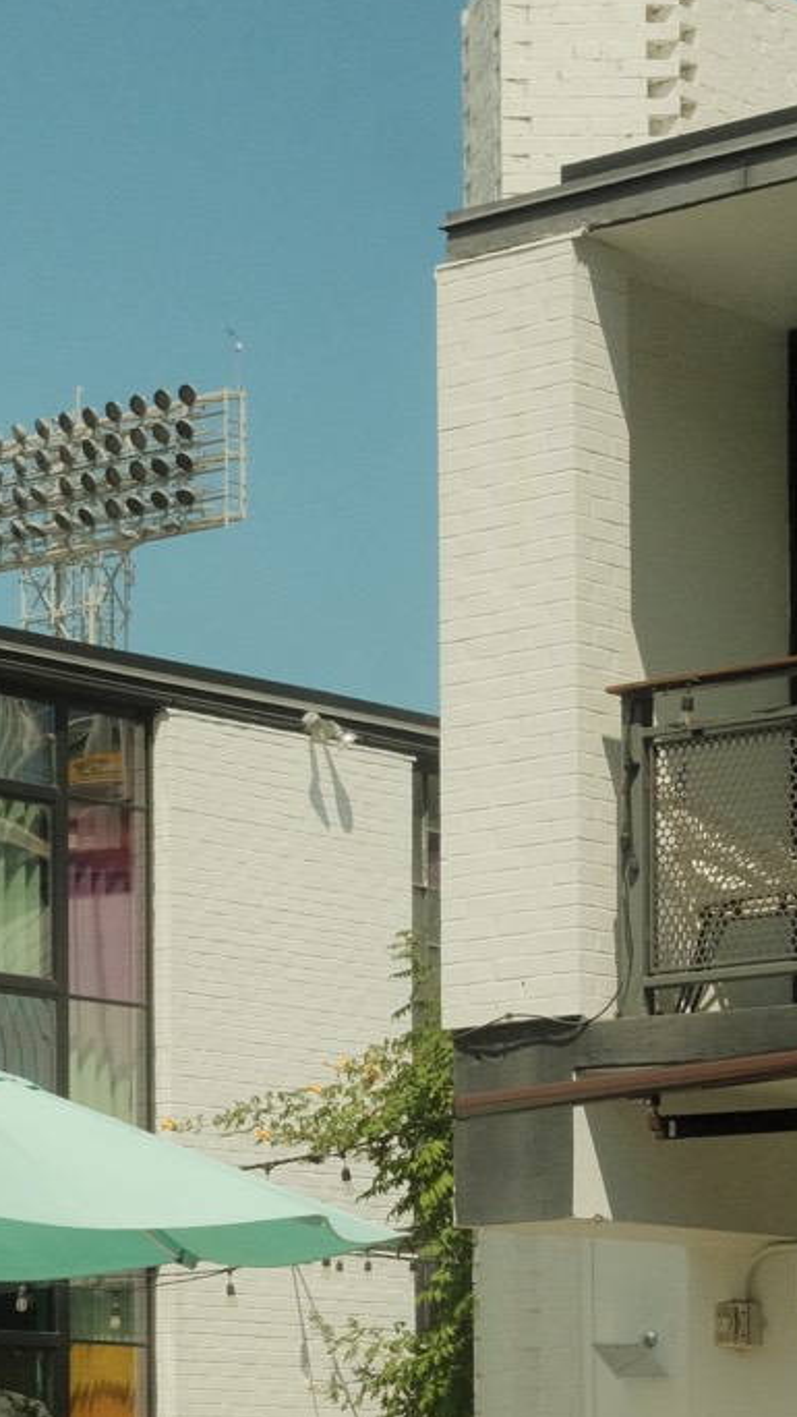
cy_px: 1371
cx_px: -424
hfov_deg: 10.3
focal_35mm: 113
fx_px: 4243
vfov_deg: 18.5
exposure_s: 1/4000
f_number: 8
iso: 1250
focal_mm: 27
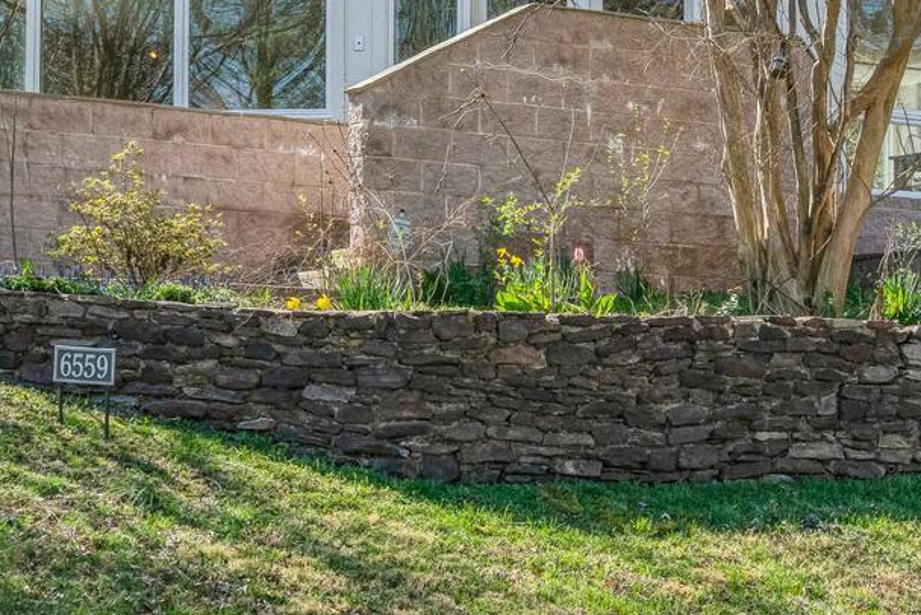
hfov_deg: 20.2
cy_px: 2
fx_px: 2585
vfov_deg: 13.4
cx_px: 410
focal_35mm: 101
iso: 1250
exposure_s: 1/2000
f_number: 8
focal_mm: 30
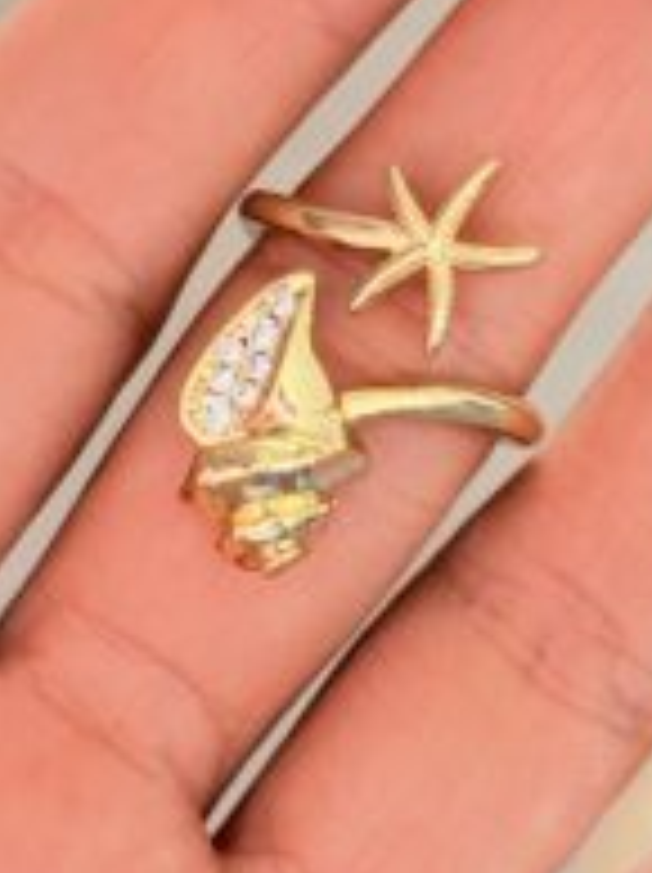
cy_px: 520
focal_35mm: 142
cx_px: 310
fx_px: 3574
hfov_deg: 10.4
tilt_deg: -54.4
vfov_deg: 13.9
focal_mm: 6.76
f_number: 1.78
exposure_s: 1/60
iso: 200
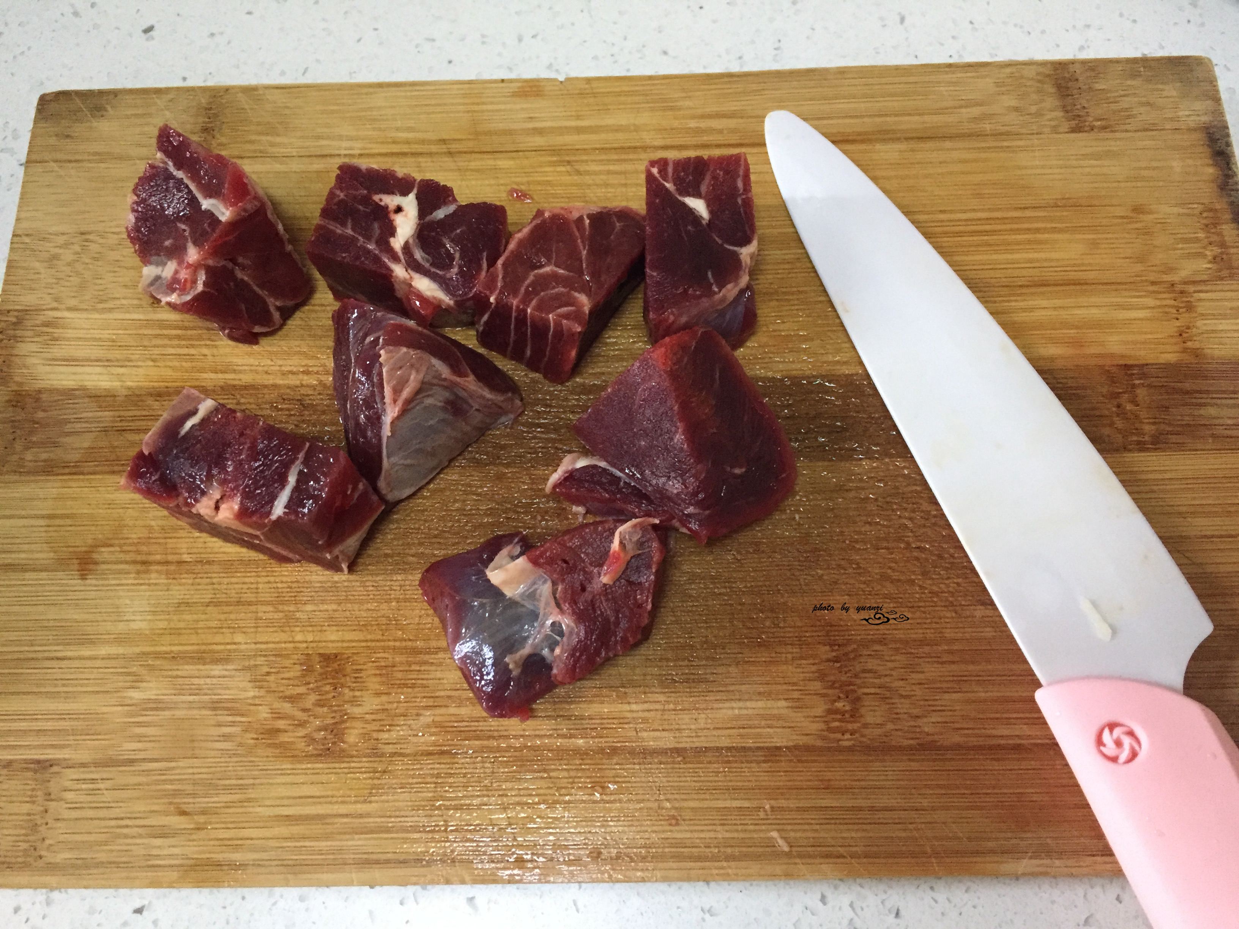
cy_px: 464
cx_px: 620
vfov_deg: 48.2
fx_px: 1038
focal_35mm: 29
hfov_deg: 61.7
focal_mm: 4.15
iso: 250
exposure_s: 1/25
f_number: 2.2
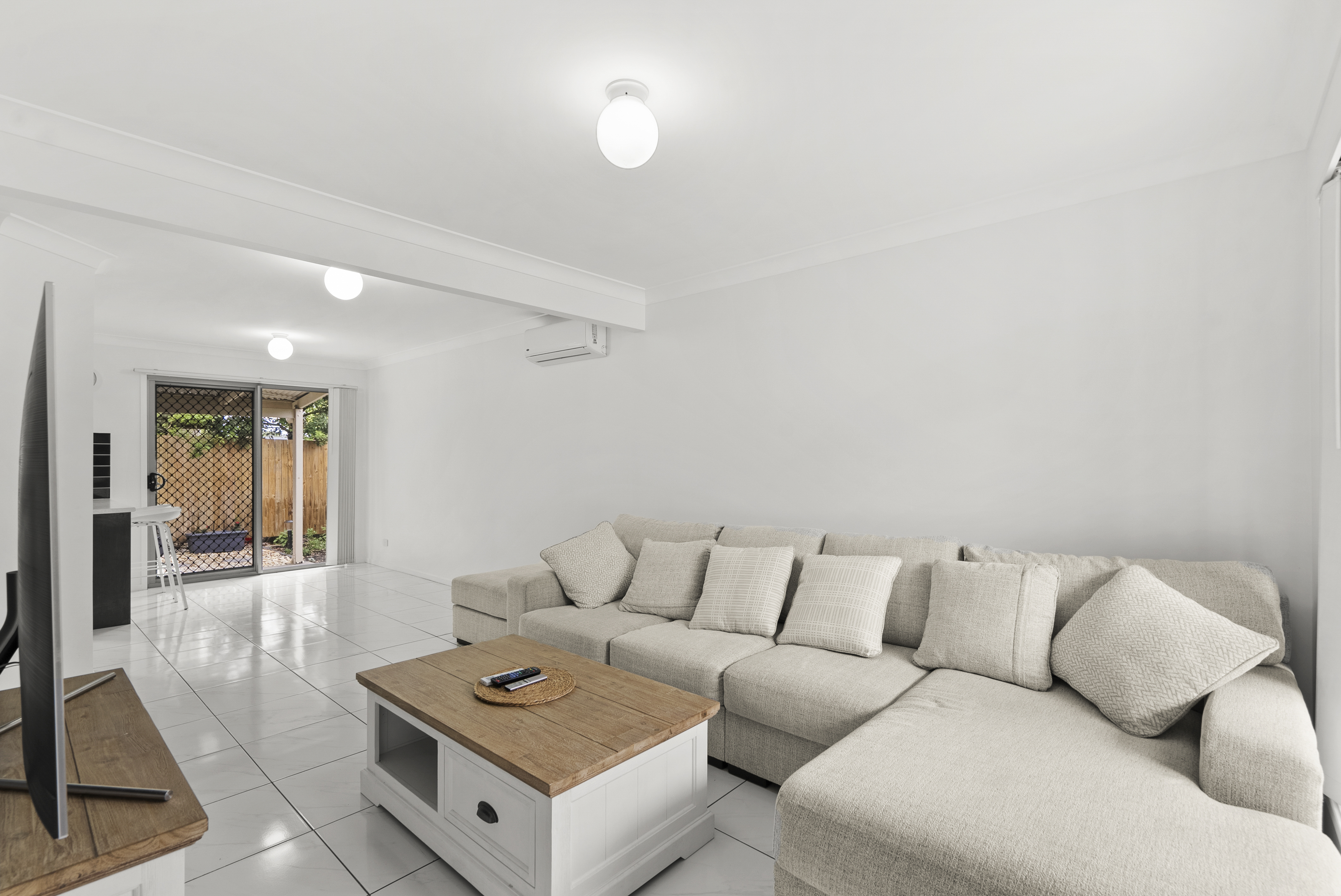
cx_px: 670
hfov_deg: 96.7
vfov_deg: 73.8
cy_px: 448
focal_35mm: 16
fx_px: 596
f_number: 8
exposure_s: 1/8
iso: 640
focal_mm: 16
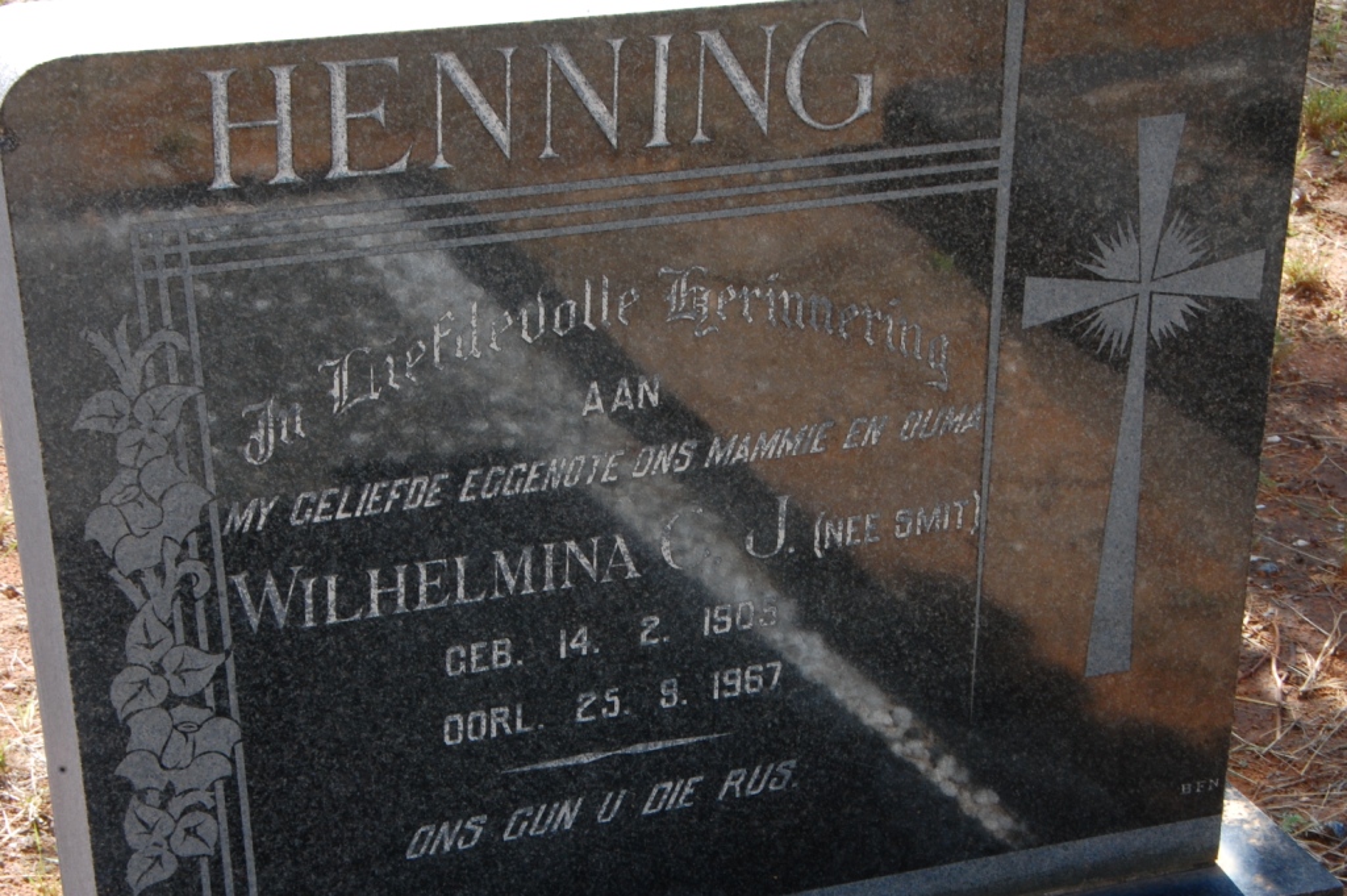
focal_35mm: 90
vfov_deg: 15.2
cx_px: 674
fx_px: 3365
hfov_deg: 22.6
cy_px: 448
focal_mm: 60
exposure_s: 1/30
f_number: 22
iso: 450
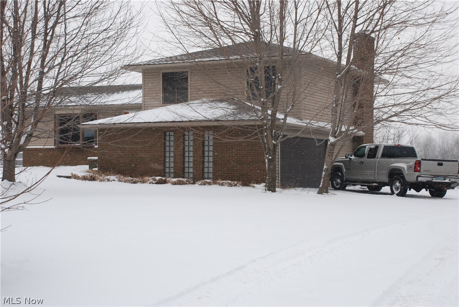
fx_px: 766
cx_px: 230
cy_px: 154
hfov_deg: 33.4
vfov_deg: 22.7
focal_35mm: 60
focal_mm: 40
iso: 100
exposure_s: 1/200
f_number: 7.1
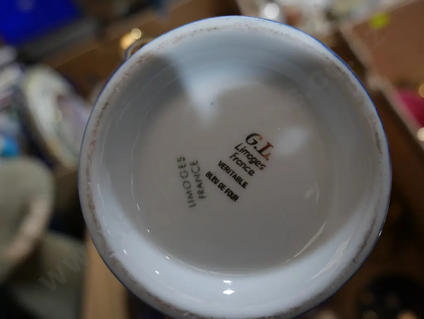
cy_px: 160
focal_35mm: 32
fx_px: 392
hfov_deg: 56.8
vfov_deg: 44.2
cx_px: 212
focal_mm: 16
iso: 500
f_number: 3.6
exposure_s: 1/60
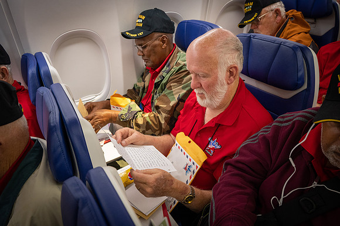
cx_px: 170
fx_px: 288
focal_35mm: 30
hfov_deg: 61.1
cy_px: 113
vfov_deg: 42.9
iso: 6400
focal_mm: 30.5
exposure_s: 1/60
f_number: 6.3
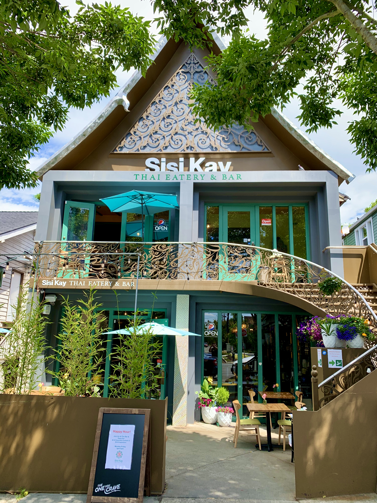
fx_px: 378
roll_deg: -1.4
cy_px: 252
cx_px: 188
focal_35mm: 26
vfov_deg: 67.3
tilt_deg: +13.3
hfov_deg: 53.1
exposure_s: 1/627
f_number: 1.8
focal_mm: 4.25
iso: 25
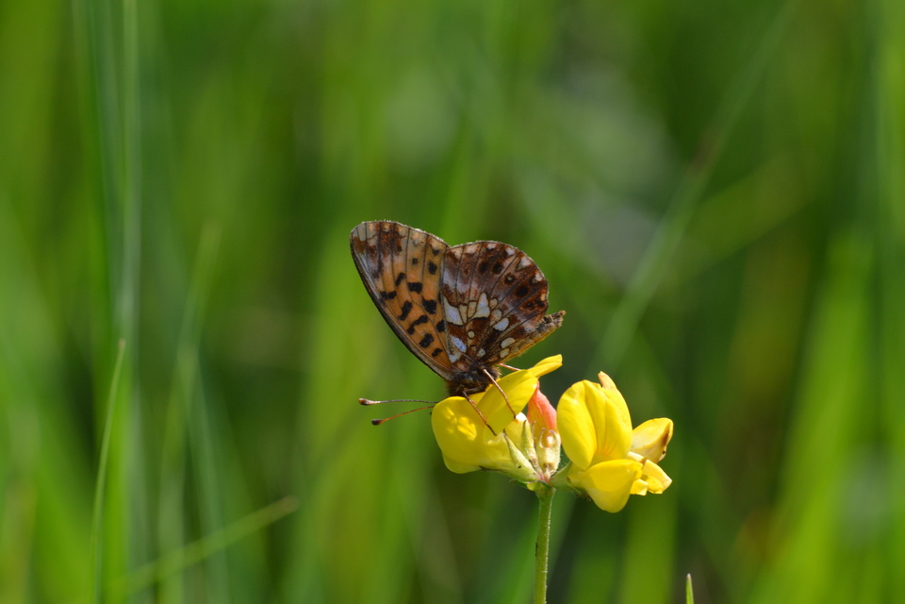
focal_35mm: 278
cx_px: 452
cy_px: 302
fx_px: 6975
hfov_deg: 7.4
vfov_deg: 5.0
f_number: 8
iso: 320
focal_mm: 185
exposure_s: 1/250
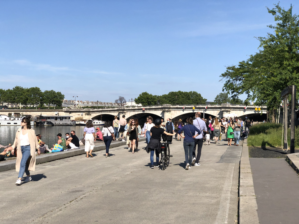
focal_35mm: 52
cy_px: 112
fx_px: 449
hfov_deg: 36.8
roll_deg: -0.5
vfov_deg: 28.0
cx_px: 150
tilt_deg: +0.7
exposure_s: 1/2825
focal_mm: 6
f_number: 2.4
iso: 32
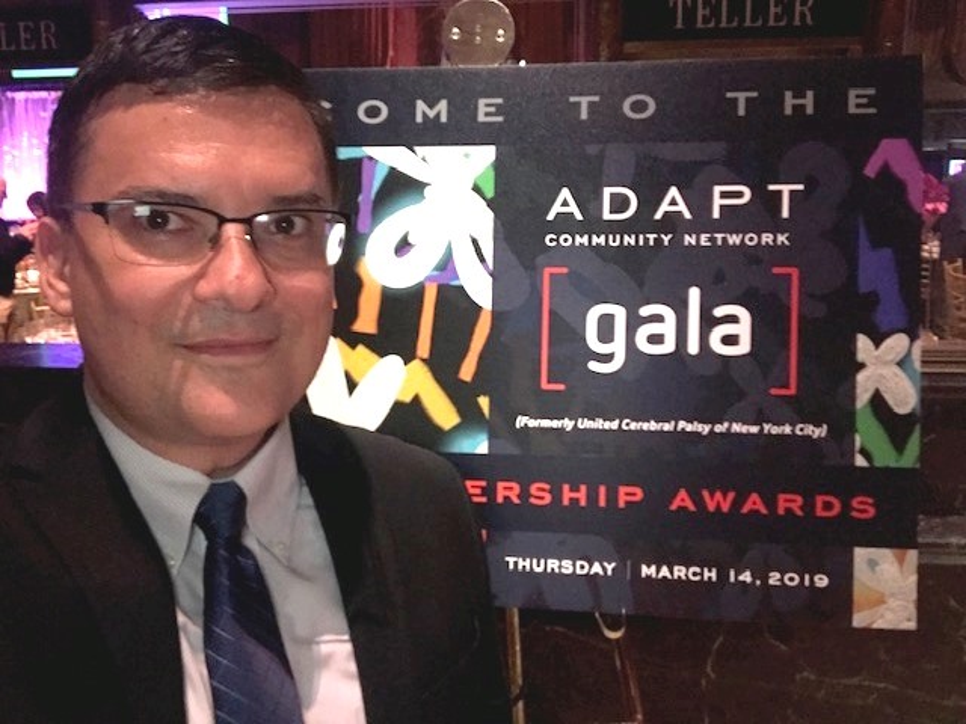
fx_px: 893
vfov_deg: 44.2
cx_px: 483
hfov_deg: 56.8
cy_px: 362
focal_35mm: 32
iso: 320
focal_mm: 2.87
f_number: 2.2
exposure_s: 1/20
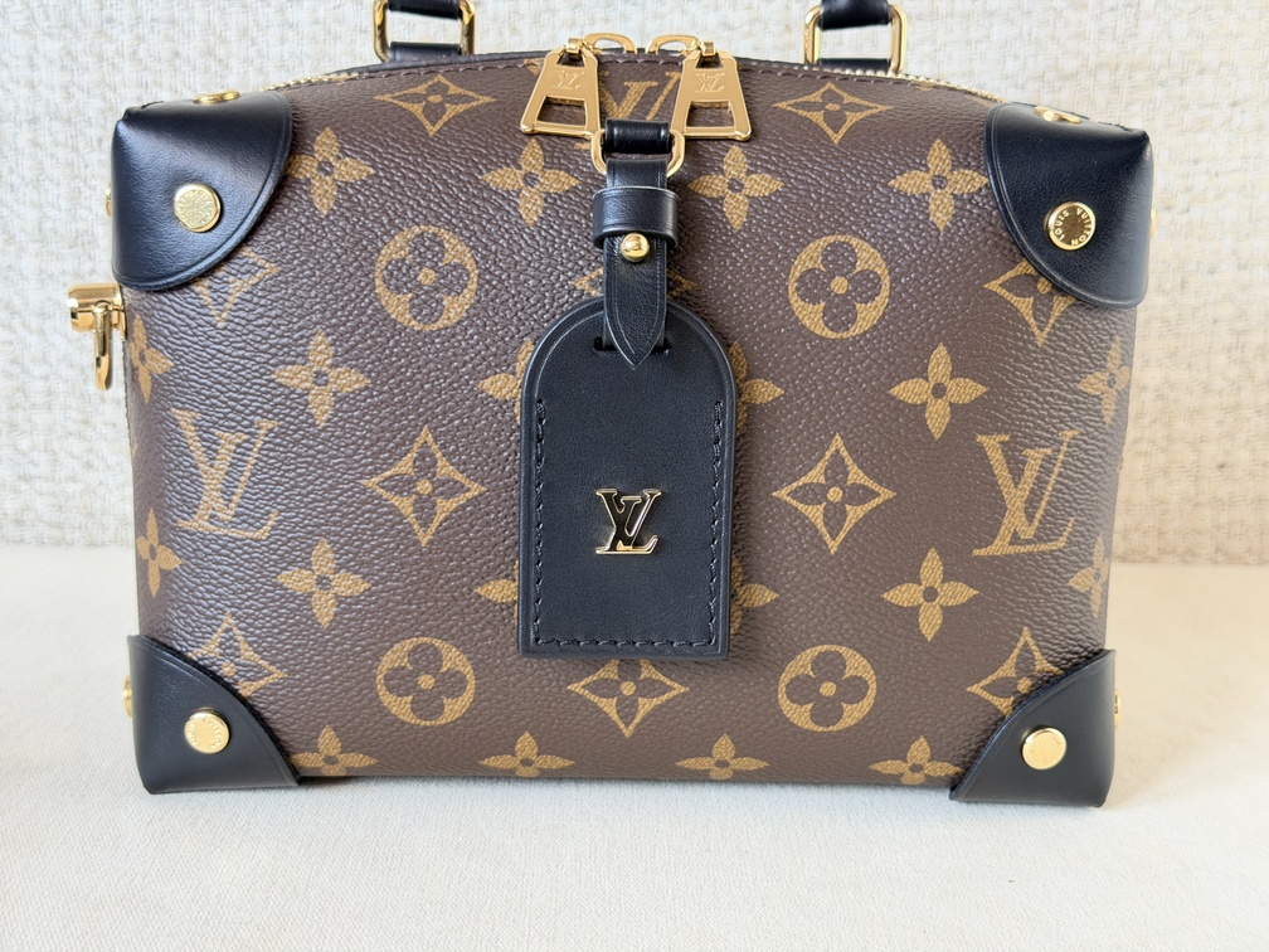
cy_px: 476
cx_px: 634
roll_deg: -0.8
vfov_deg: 30.3
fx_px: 1760
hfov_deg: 39.7
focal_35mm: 48
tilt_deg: -12.2
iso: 160
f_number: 1.78
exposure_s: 1/60
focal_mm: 6.76
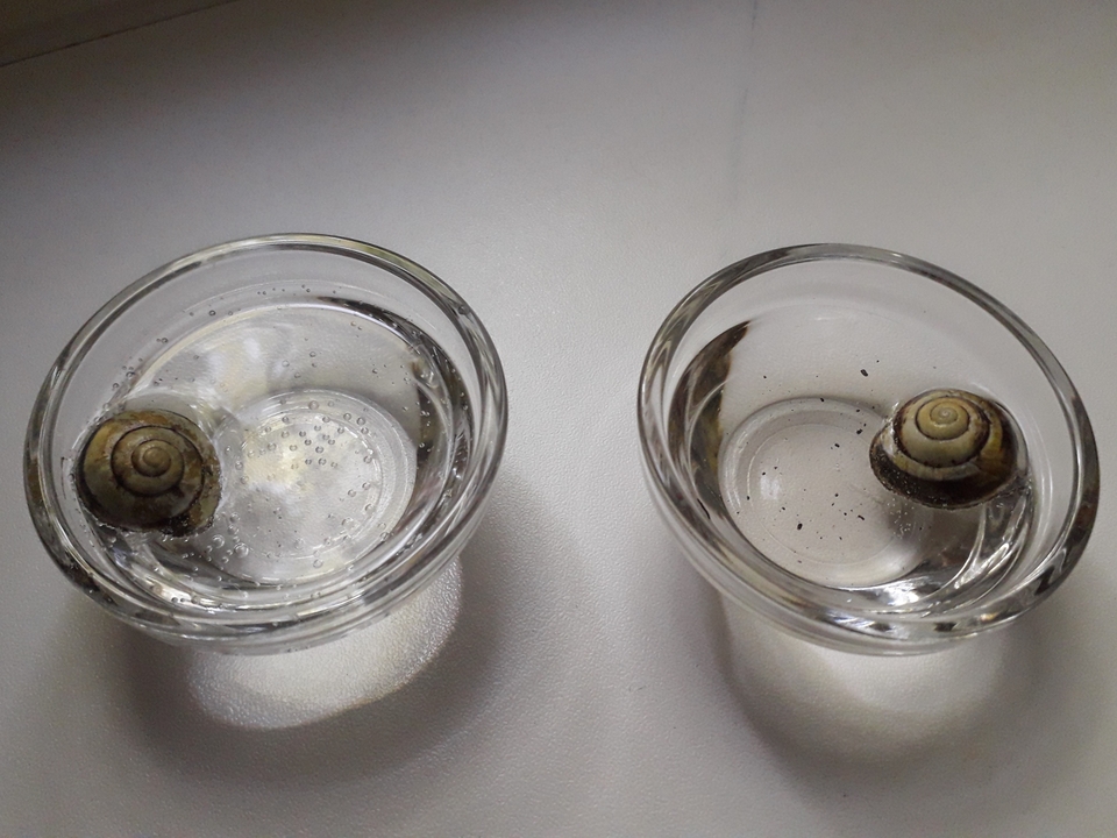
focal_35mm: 27
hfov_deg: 65.3
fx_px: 871
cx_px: 558
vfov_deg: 51.4
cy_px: 419
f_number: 1.9
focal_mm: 3.6
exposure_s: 1/25
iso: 250
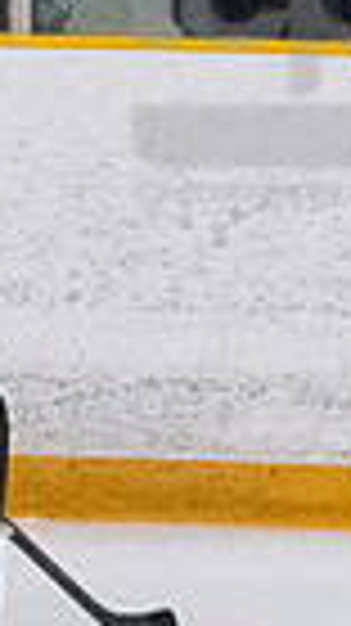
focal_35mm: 1307
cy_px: 667
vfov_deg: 1.7
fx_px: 21665
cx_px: -369
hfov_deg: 0.9
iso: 8000
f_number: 5
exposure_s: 1/1600
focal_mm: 200
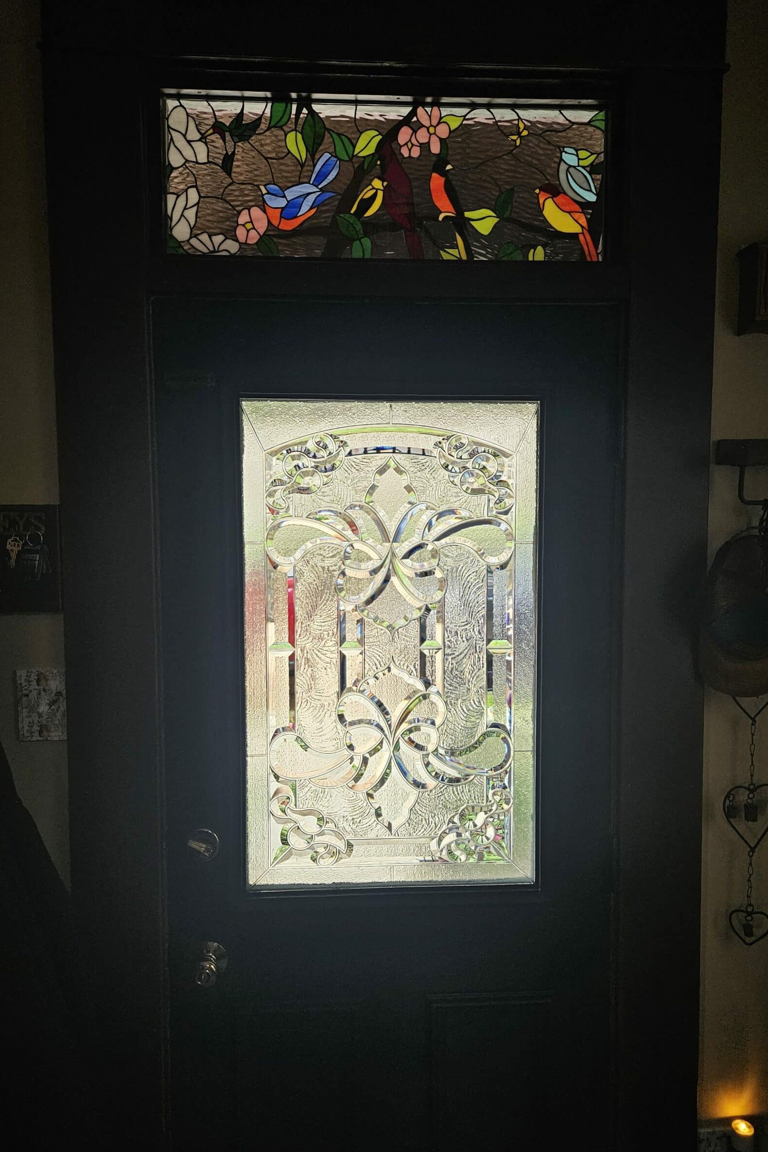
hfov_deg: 49.5
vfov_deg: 69.4
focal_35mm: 26
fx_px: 832
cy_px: 591
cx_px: 398
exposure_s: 1/170
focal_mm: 5.4
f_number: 1.8
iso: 400
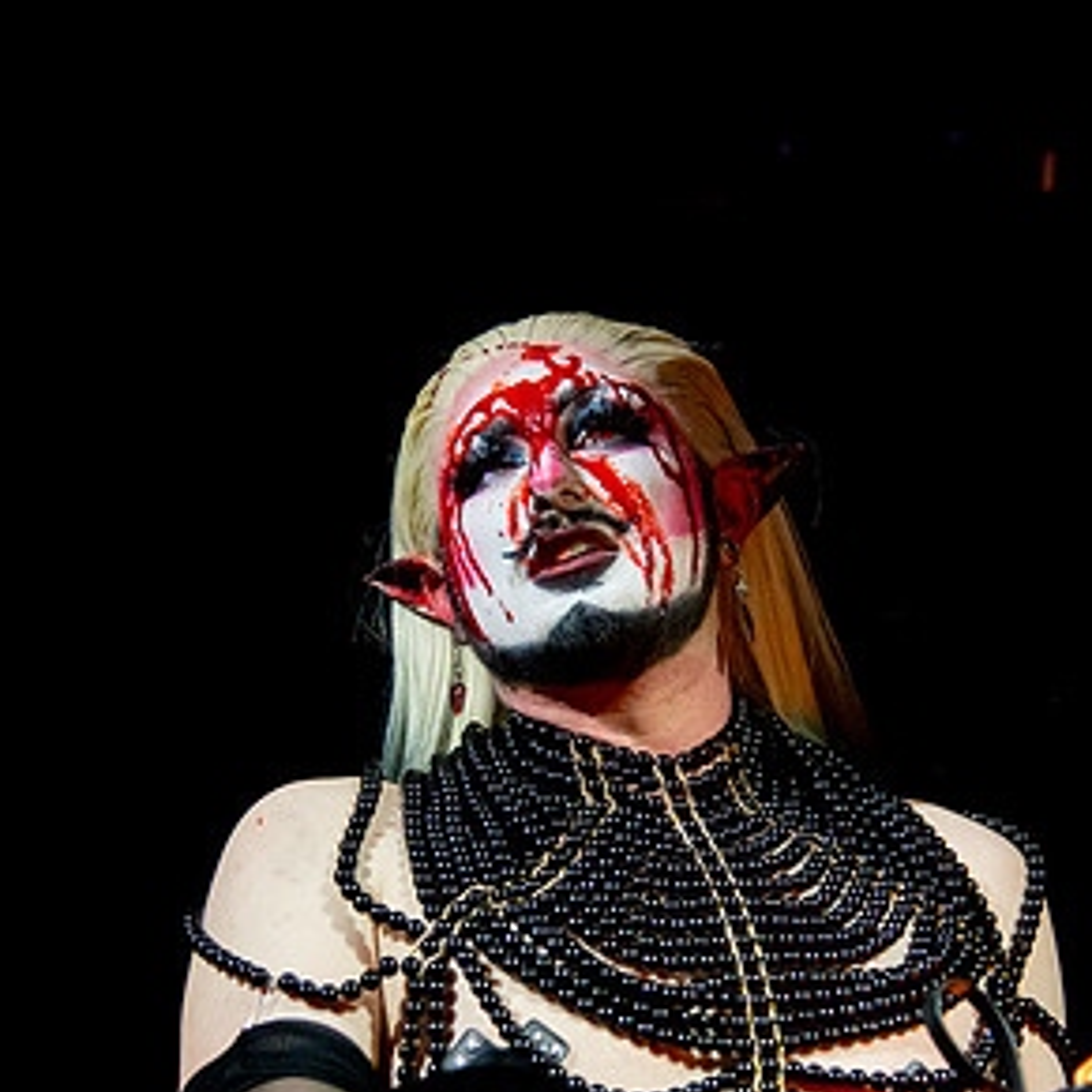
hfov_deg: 16.4
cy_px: 652
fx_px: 3783
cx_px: 628
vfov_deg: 16.4
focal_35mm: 106
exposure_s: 1/80
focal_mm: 58
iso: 6400
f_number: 4
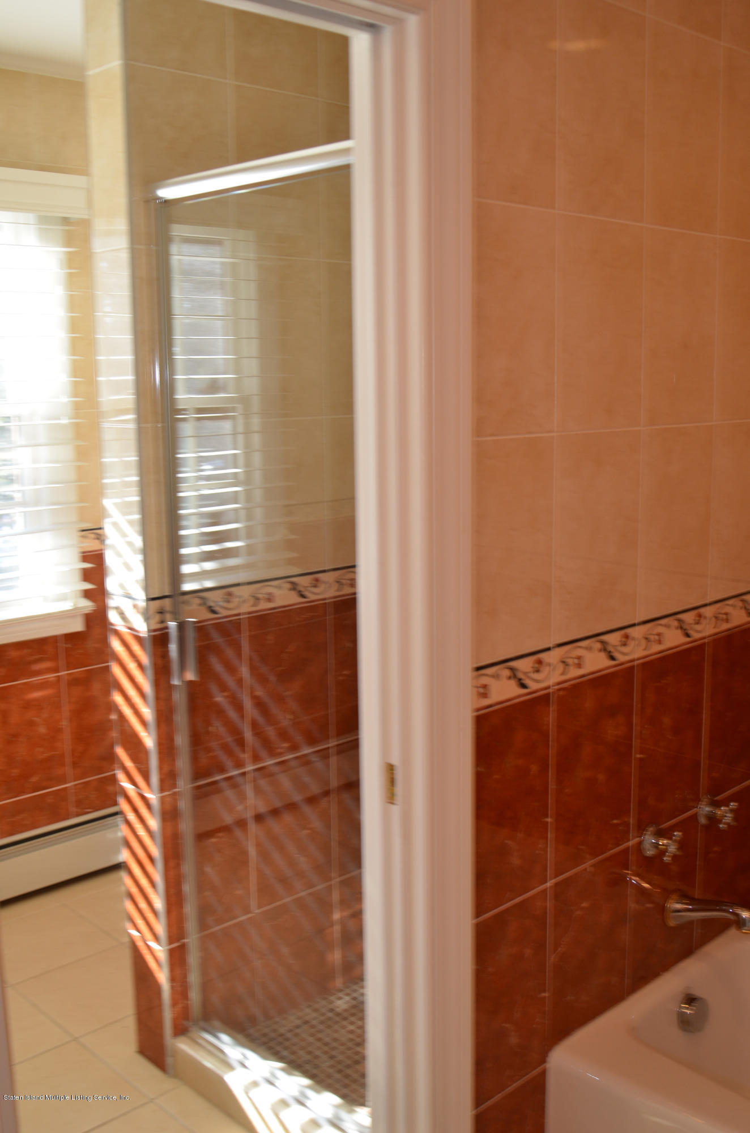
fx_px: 1130
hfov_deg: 36.7
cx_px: 375
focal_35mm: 36
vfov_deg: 53.2
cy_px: 566
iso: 250
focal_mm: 24
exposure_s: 1/60
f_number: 4
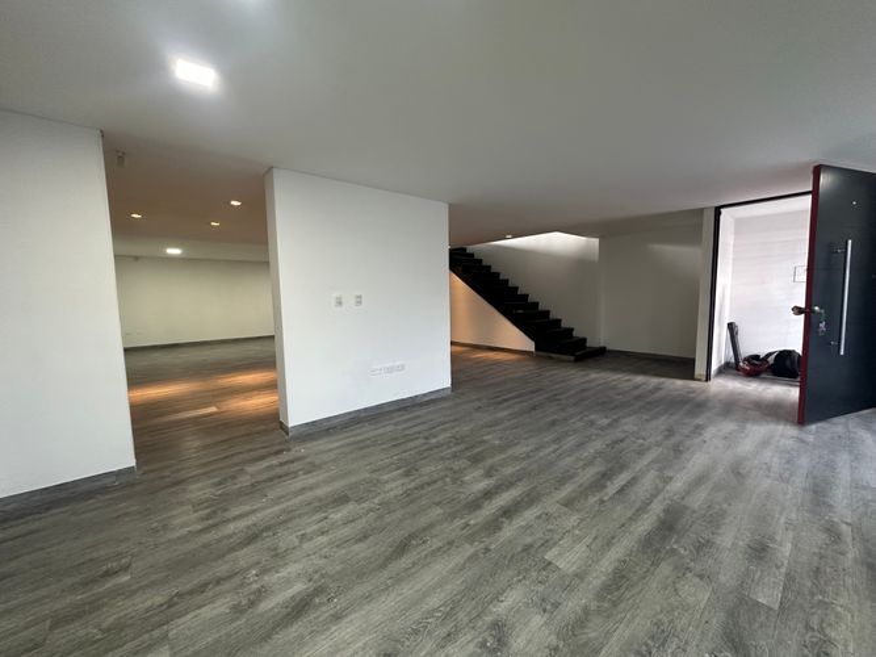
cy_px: 328
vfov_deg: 85.7
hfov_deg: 102.1
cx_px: 438
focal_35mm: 14
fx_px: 354
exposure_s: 1/60
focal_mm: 2.22
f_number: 2.2
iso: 200
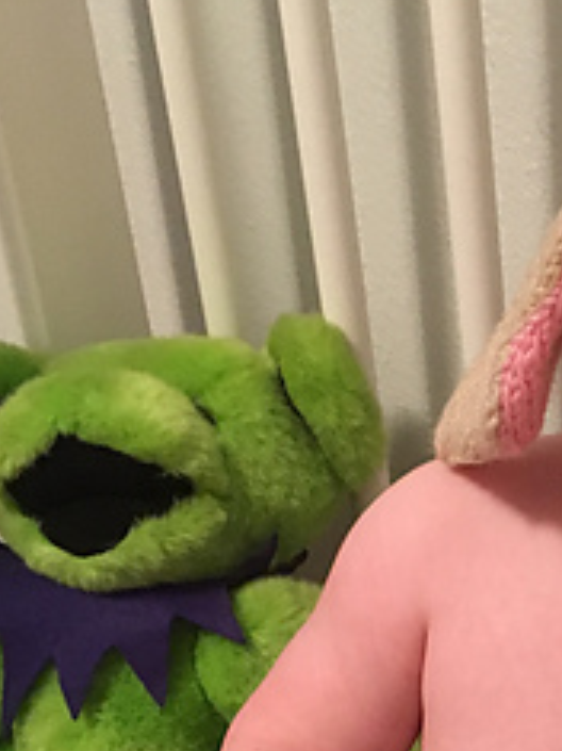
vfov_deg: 23.7
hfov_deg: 17.8
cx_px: 674
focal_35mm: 79
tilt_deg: -31.7
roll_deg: +0.4
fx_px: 1712
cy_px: 748
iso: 200
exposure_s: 1/15
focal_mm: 4.15
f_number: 2.2
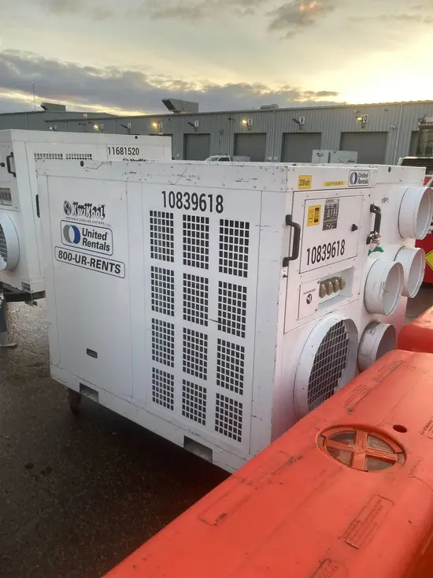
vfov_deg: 63.4
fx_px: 467
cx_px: 216
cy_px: 289
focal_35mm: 28
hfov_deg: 49.8
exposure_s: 1/120
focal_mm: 3.99
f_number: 1.8
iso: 32
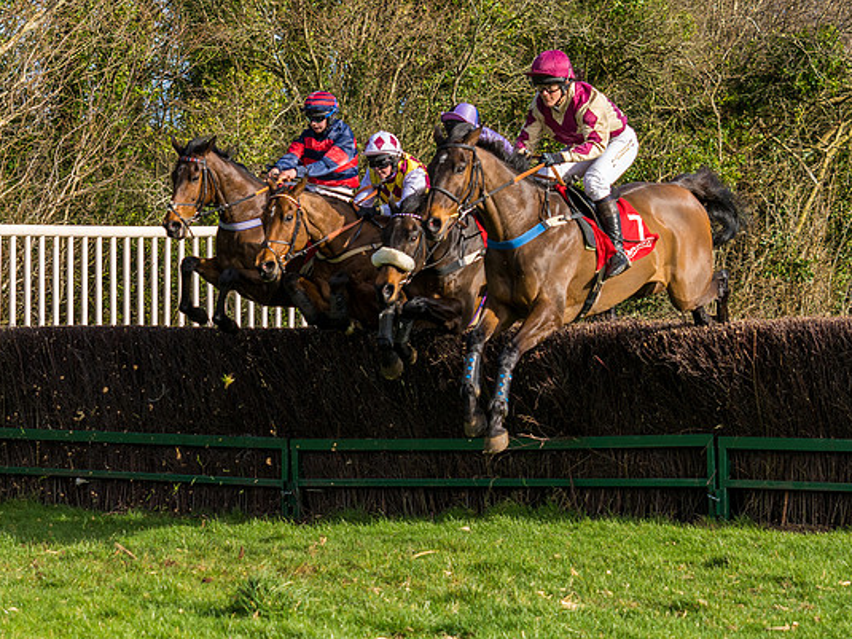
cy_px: 245
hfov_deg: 14.2
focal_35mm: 139
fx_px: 3420
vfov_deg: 10.7
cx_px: 362
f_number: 4
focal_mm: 70
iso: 200
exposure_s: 1/1250
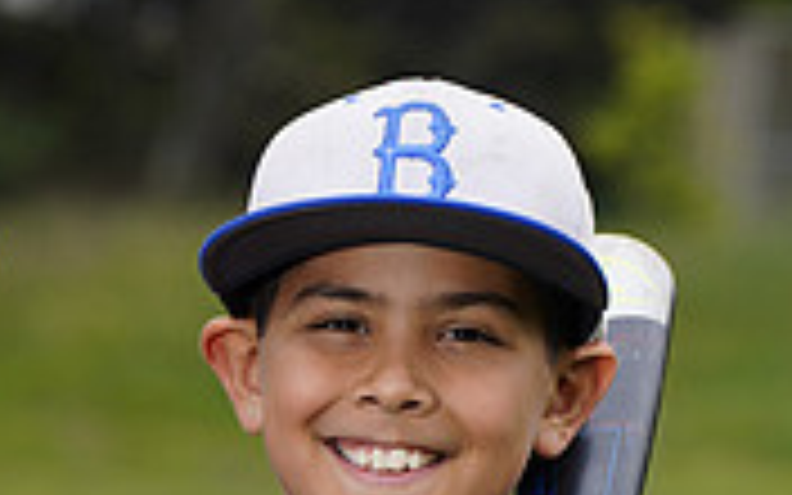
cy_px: 662
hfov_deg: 4.2
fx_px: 10900
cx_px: 61
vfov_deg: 2.6
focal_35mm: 505
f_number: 6.3
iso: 100
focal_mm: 150
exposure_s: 1/250
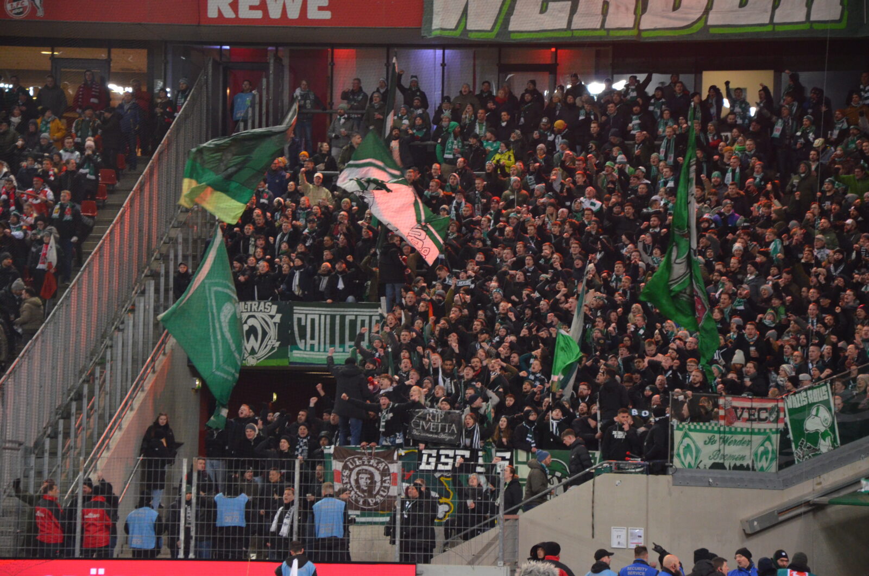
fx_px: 3325
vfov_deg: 9.9
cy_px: 288
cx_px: 434
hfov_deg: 14.9
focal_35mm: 138
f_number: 5.6
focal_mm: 92
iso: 2000
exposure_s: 1/125
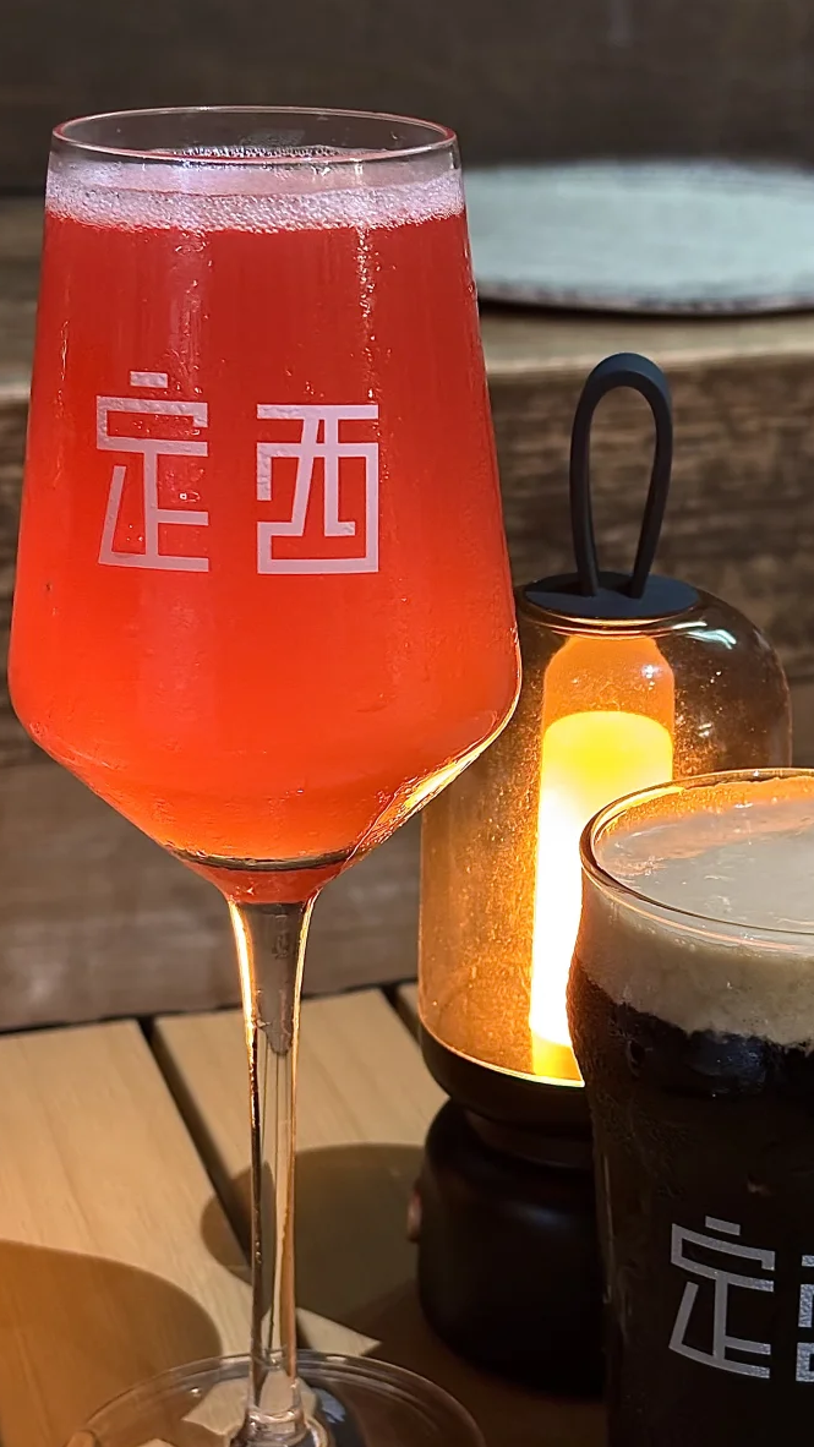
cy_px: 782
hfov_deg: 17.4
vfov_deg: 30.6
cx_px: 546
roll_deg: -0.9
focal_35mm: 69
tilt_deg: -19.8
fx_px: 2647
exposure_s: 1/32
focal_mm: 5.96
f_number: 1.6
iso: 320
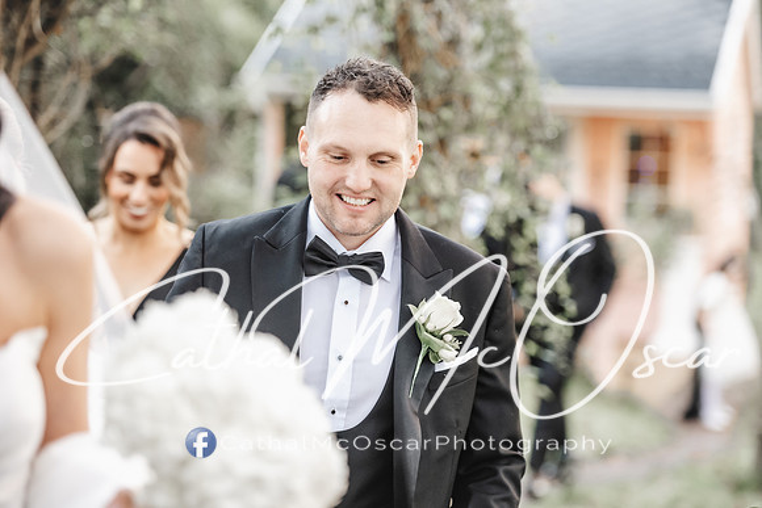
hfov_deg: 18.6
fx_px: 2329
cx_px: 381
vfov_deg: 12.5
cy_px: 254
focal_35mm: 110
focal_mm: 110
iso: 2000
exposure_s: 1/400
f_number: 2.8
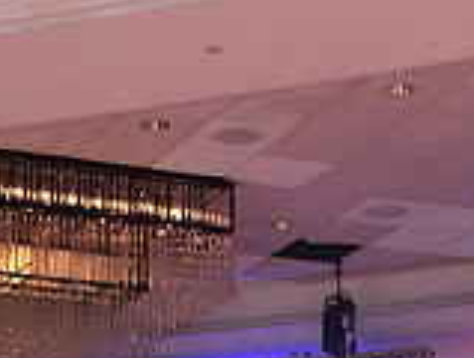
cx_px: 180
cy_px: 859
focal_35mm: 154
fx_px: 2114
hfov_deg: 12.8
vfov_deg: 8.8
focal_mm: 44
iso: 2500
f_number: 7.1
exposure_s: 1/320
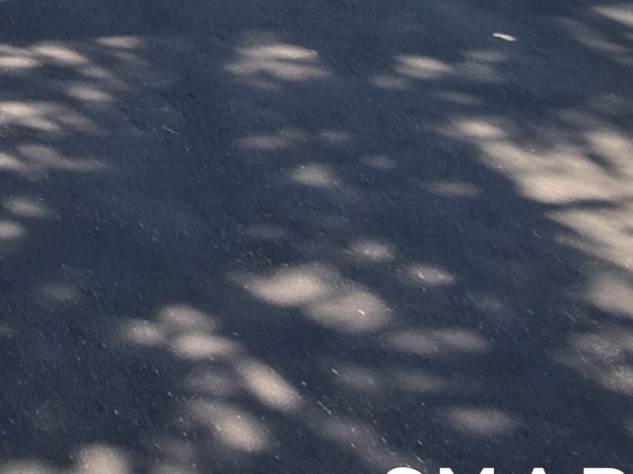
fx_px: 1225
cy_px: -588
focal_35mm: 67
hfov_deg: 17.9
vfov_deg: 15.3
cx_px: -682
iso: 64
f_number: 2.2
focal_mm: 2.22
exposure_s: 1/313
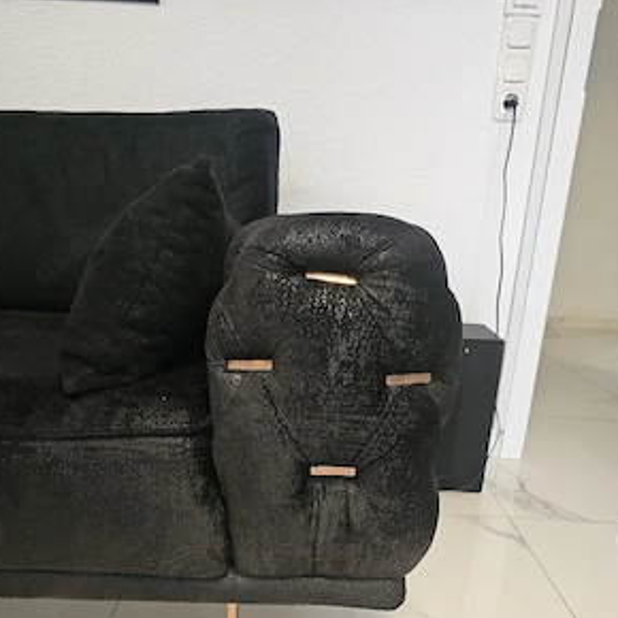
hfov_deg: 57.3
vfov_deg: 55.8
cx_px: 305
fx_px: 566
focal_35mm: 28
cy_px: 424
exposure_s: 1/101
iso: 800
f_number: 1.7
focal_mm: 6.3
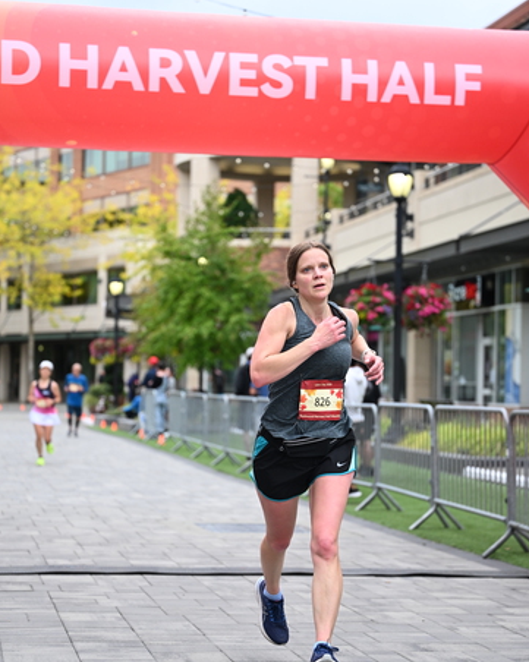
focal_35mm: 80
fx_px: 1567
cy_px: 360
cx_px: 263
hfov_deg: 19.2
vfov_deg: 23.9
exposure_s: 1/2000
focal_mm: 70
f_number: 2.8
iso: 640
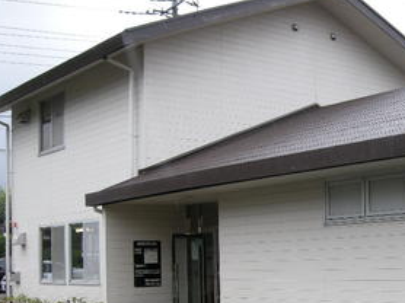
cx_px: 347
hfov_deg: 29.7
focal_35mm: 63
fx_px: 736
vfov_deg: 23.0
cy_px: 232
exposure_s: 1/150
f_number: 3.8
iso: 64
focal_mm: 7.5
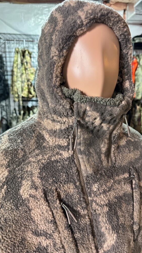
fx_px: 181
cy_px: 124
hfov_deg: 42.6
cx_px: 89
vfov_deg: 69.9
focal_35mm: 27
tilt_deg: -11.6
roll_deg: -0.4
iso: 640
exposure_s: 1/60
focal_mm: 6.86
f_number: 1.78
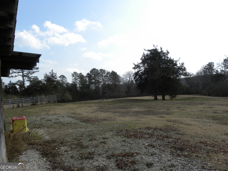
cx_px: 114
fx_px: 171
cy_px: 86
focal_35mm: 26
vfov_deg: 53.1
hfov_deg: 67.3
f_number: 5.6
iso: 64
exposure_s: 1/315
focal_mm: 4.6
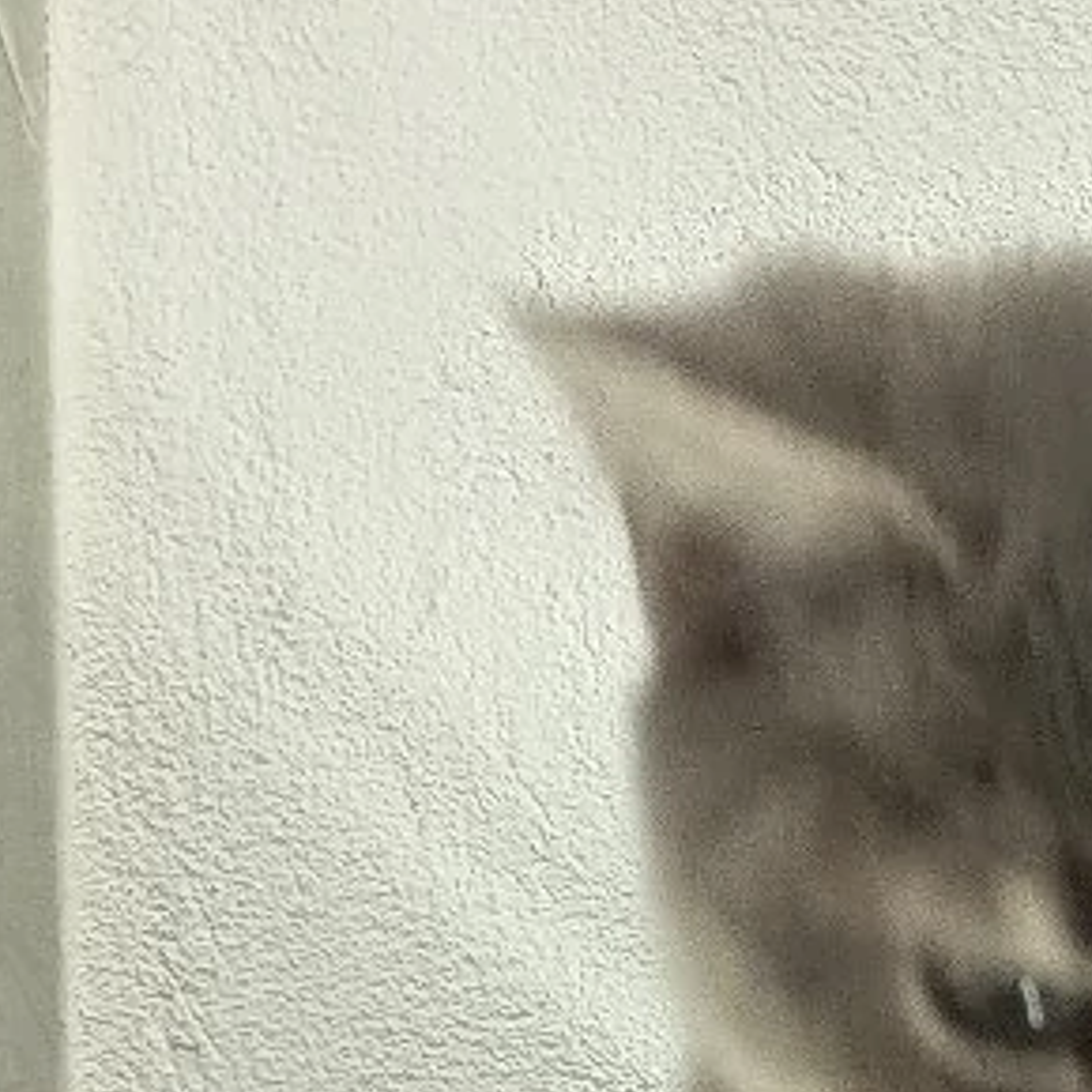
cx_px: 1017
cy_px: 1228
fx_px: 4783
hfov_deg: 12.9
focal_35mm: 134
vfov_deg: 12.8
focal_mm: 5.27
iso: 968
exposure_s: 1/20
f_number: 1.7
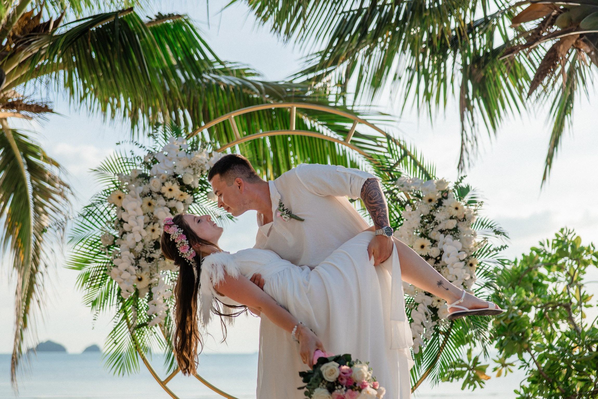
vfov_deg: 26.0
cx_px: 311
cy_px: 197
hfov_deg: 38.2
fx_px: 864
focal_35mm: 52
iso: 250
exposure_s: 1/3200
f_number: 2.2
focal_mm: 50
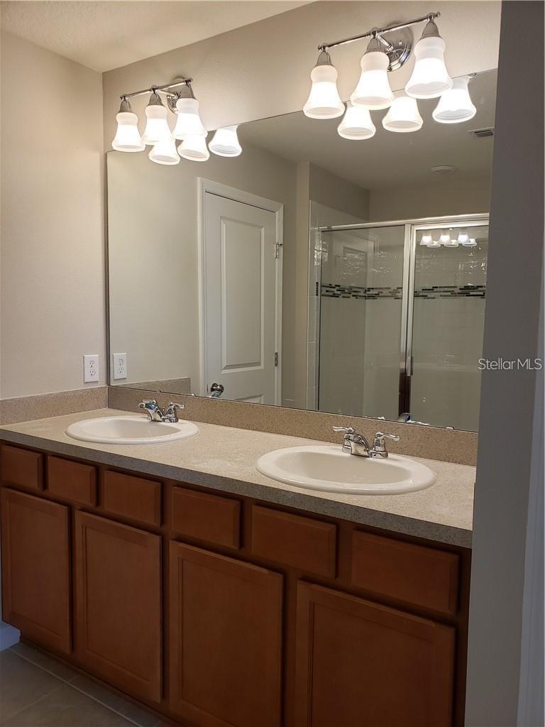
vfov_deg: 67.3
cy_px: 364
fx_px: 546
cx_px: 272
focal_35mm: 26
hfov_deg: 53.1
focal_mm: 4.3
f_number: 2.4
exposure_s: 1/60
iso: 64
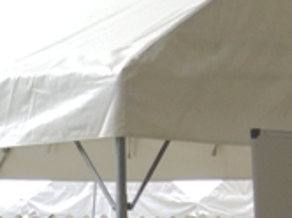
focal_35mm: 243
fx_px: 2047
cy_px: 195
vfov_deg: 6.1
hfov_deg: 8.1
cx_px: 23
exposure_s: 1/100
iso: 80
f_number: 5
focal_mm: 17.4
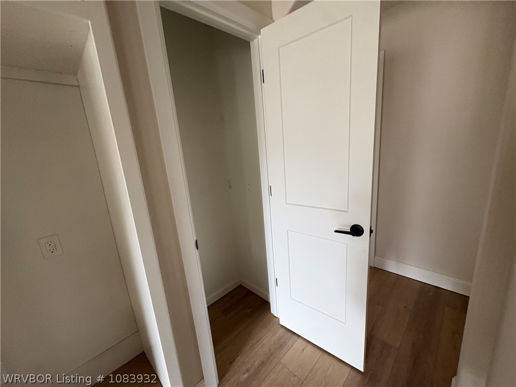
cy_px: 194
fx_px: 209
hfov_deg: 102.1
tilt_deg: -12.2
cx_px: 258
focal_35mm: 14
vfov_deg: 85.7
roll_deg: +5.3
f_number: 2.2
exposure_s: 1/60
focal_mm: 2.22
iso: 250
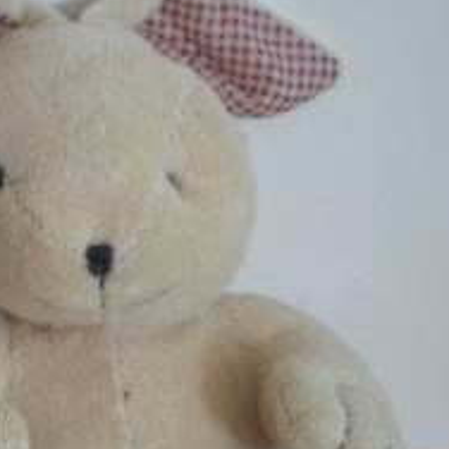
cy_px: 353
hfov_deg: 18.5
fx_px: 1365
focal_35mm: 93
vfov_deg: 18.5
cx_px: 74
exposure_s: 1/21.4
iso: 200
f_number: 3.1
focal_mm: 6.3
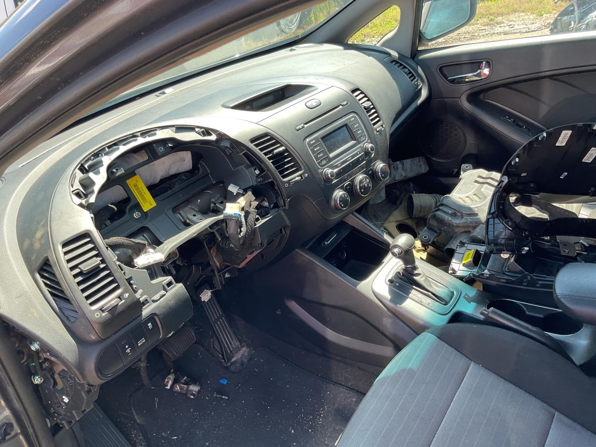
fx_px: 499
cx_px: 298
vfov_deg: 48.2
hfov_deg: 61.7
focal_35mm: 29
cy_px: 224
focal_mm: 3
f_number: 1.8
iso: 20
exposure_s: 1/120
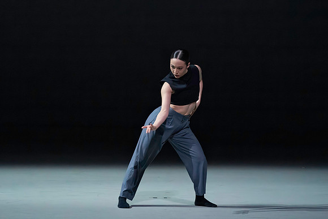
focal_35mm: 419
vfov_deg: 3.3
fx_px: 3814
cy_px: 77
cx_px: 131
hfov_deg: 4.9
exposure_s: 1/400
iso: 20000
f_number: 5.6
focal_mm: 306
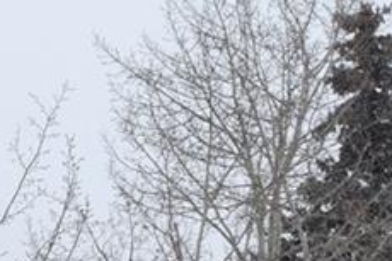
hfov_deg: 11.4
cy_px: 496
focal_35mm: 180
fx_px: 1961
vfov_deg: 7.4
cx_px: 107
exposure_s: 1/200
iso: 400
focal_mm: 27
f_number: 7.1
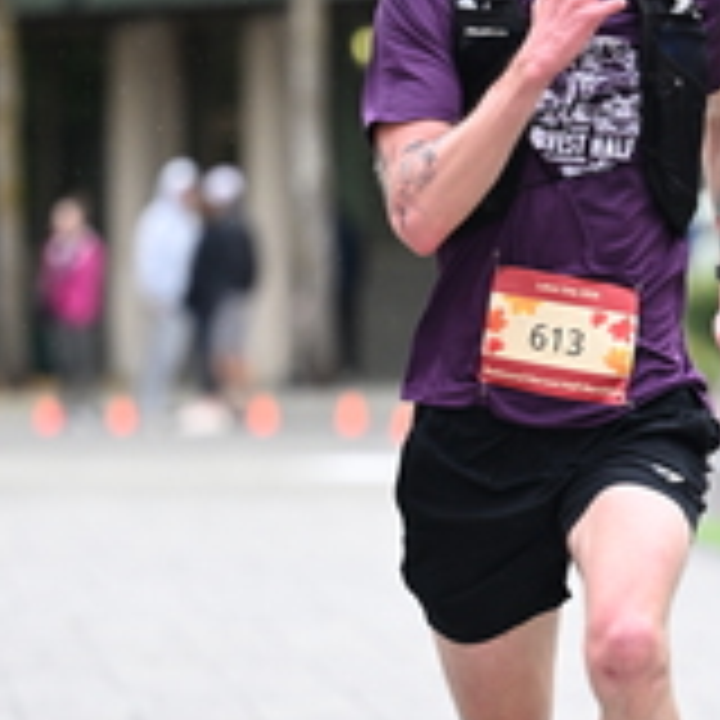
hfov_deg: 4.0
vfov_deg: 4.0
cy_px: 468
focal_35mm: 439
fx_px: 10331
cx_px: 632
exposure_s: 1/1600
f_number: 2.8
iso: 1250
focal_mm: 150
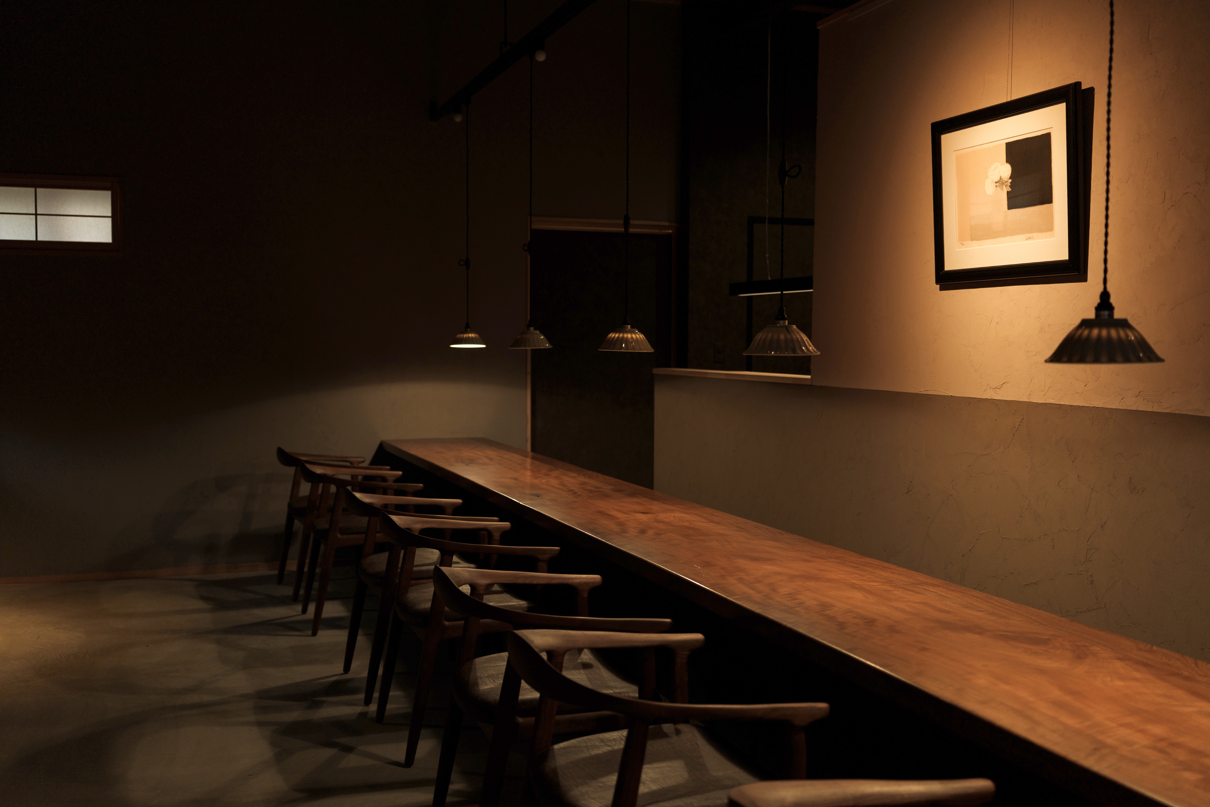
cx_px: 605
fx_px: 1210
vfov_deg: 36.9
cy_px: 404
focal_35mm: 36
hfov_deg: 53.1
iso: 250
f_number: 2.8
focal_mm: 36
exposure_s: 1/100
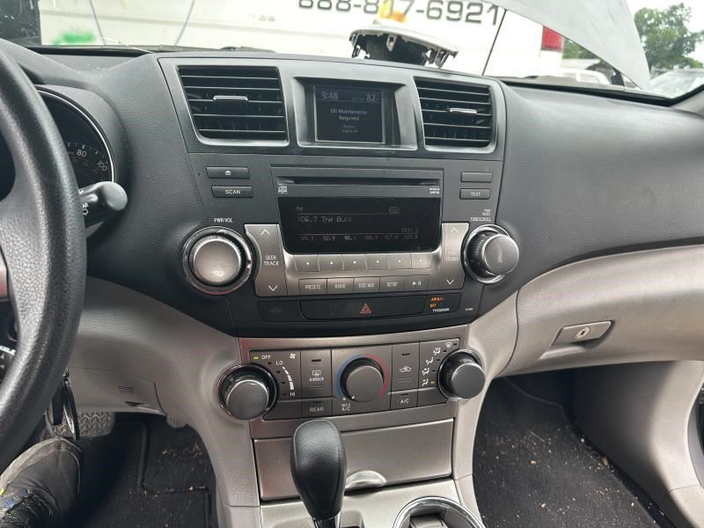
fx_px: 488
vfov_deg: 56.8
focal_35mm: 24
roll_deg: -5.9
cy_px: 264
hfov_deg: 71.6
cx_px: 352
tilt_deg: -21.9
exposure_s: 1/144
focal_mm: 6.86
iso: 64
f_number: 1.78
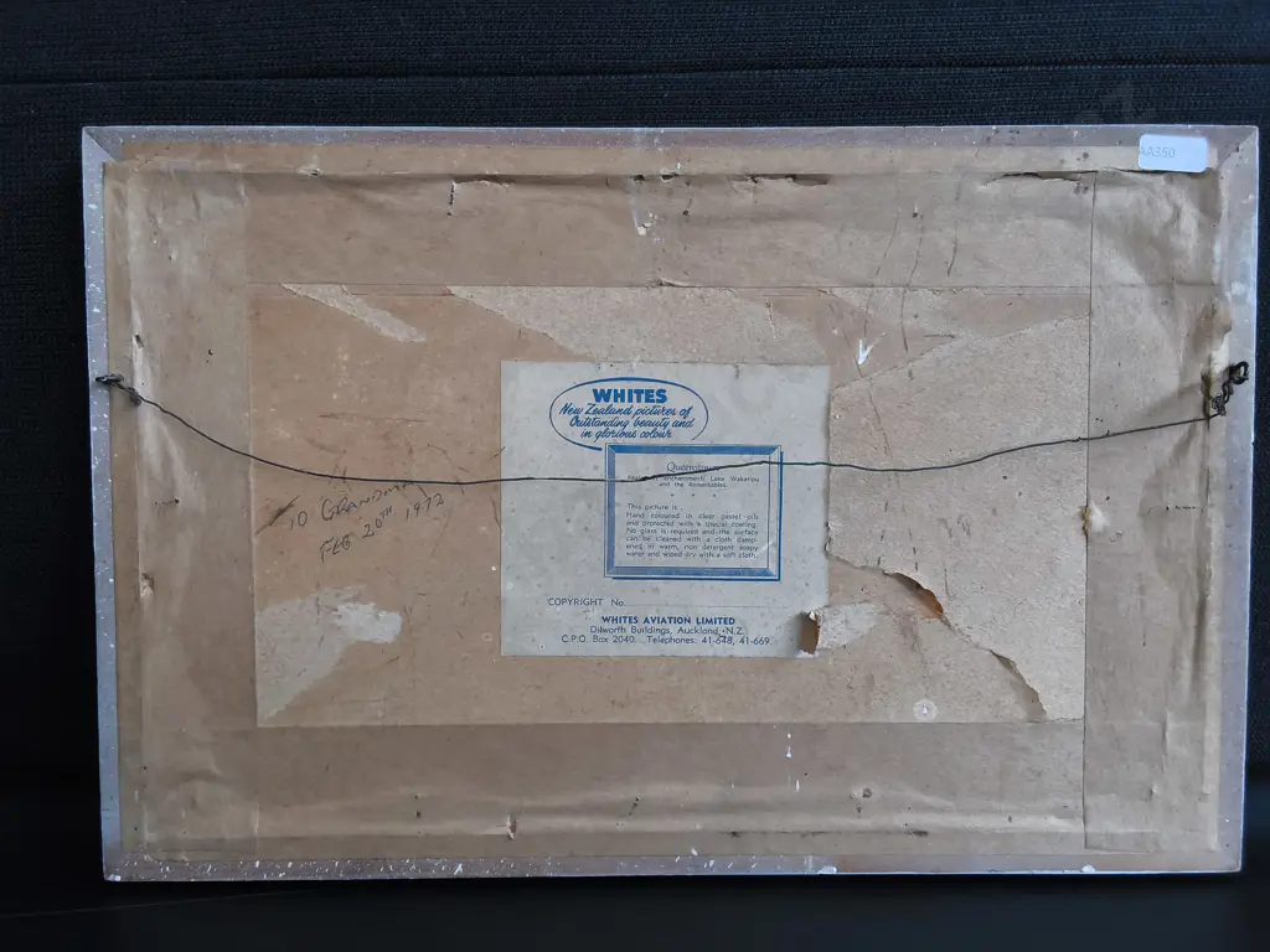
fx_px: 991
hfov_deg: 65.3
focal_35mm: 27
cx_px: 635
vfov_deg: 51.4
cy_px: 476
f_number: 2
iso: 80
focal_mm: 2.87
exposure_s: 1/120
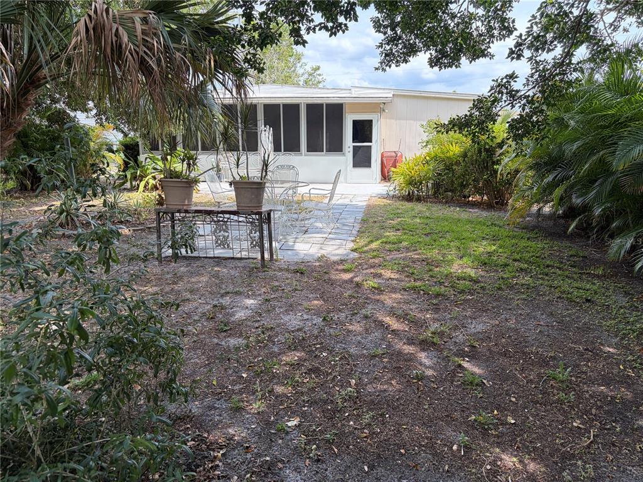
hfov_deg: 67.3
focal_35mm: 26
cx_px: 322
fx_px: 483
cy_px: 241
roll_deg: +0.1
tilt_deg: -11.9
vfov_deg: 53.1
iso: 64
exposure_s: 1/933
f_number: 1.6
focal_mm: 5.96
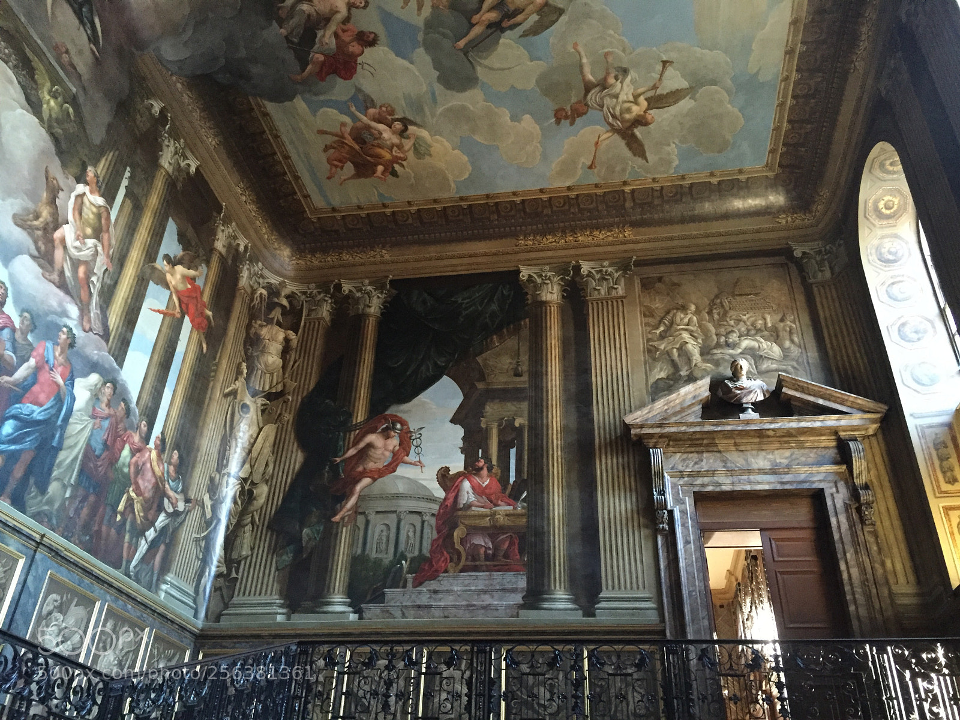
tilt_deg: +33.9
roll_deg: -3.4
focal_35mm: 29
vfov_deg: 48.2
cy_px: 360
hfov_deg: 61.7
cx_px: 480
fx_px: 804
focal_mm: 4.15
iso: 400
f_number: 2.2
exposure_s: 1/17
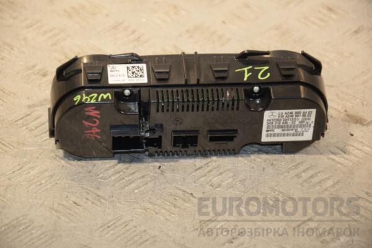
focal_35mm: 158
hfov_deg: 13.0
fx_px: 1627
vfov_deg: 8.7
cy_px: 124
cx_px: 186
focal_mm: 105
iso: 800
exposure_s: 1/200
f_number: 5.6
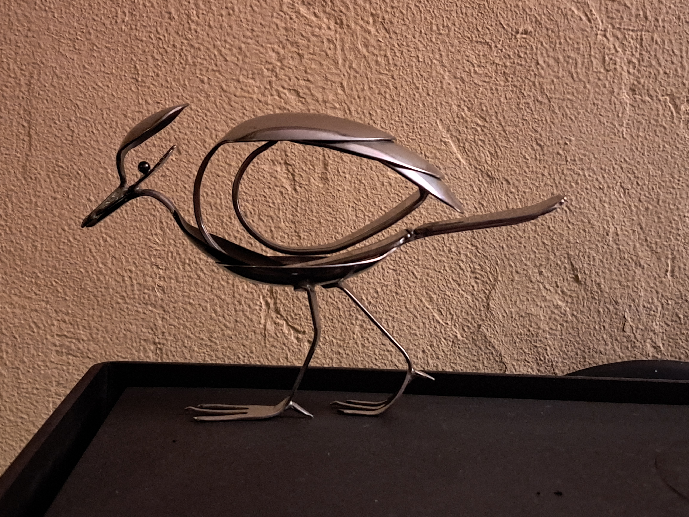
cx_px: 344
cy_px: 258
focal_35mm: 24
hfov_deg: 71.6
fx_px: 478
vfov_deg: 56.8
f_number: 1.8
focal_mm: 5.23
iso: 1600
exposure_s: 1/17
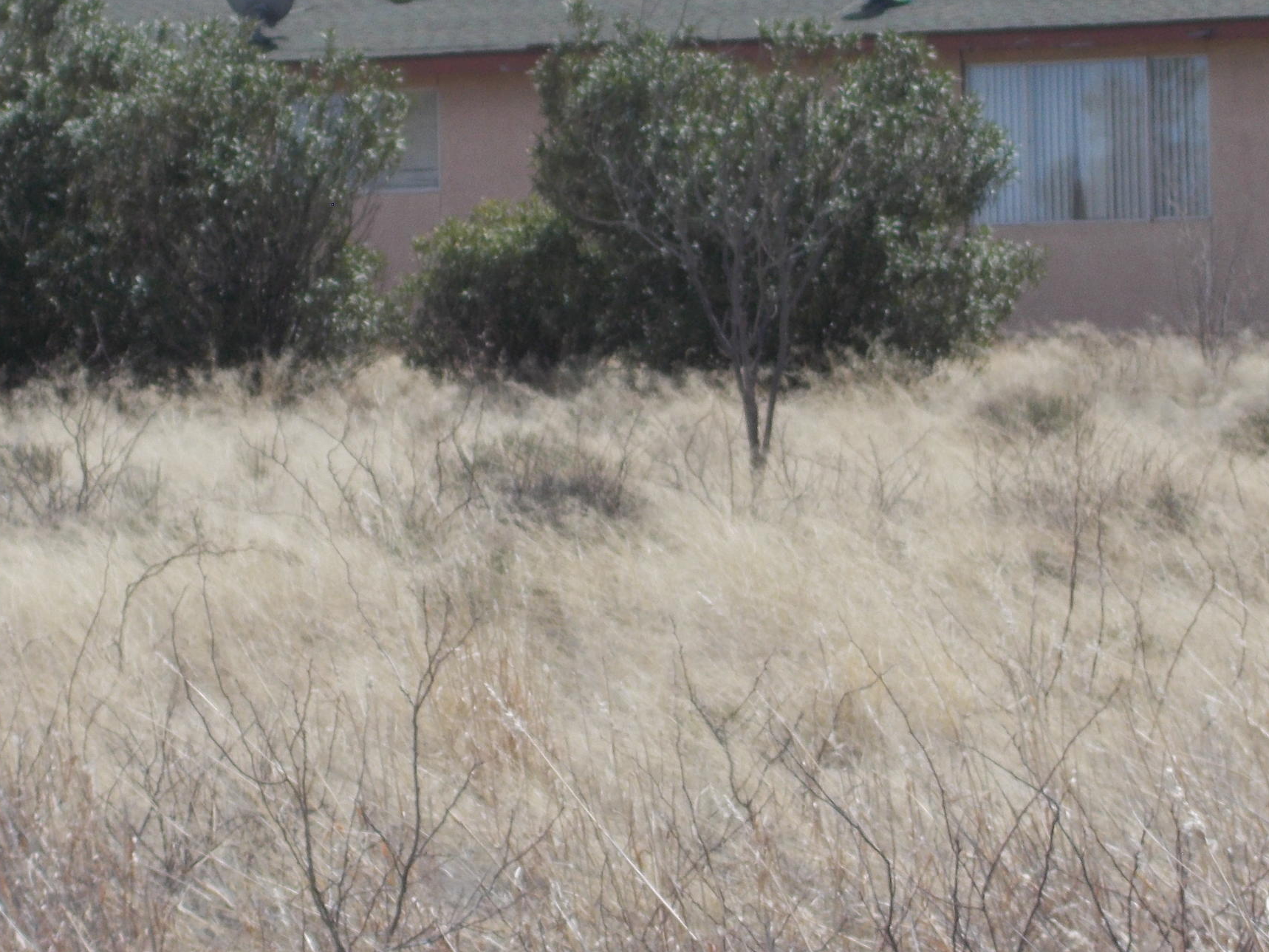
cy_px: 194
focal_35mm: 227
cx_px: 601
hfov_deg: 8.7
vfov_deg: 6.5
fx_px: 8323
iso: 80
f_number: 6.5
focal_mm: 23
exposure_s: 1/320
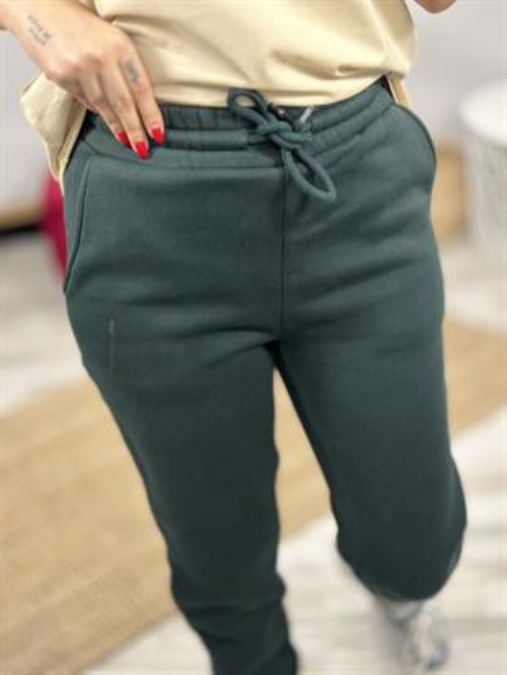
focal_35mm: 48
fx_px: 937
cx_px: 254
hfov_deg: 30.3
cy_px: 338
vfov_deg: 39.6
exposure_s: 1/50
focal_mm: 6.86
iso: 320
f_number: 1.78
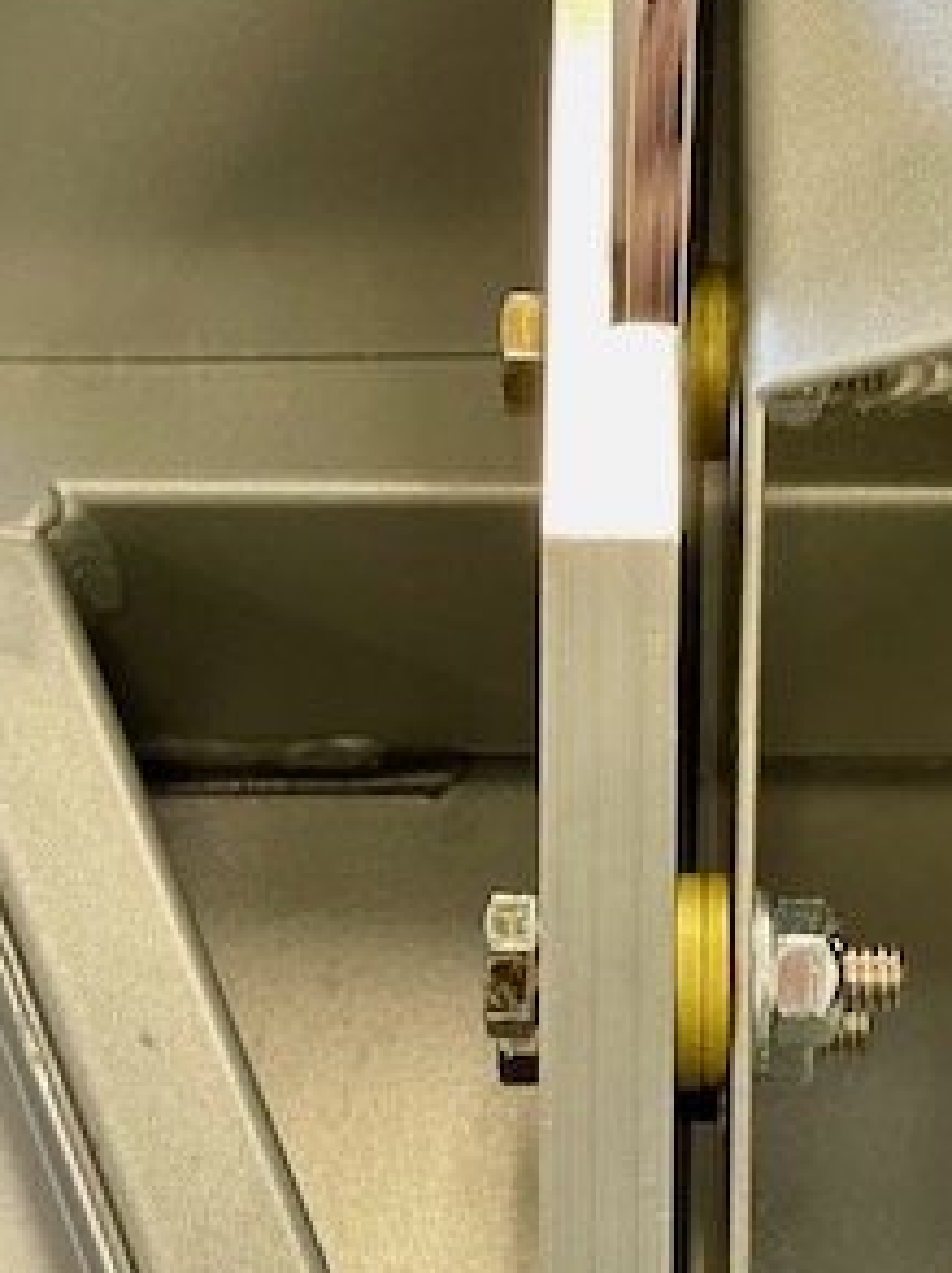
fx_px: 5145
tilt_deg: -53.3
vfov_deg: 14.1
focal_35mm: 140
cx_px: 726
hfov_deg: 10.5
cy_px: 839
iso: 200
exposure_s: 1/60
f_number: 2.2
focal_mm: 7.5
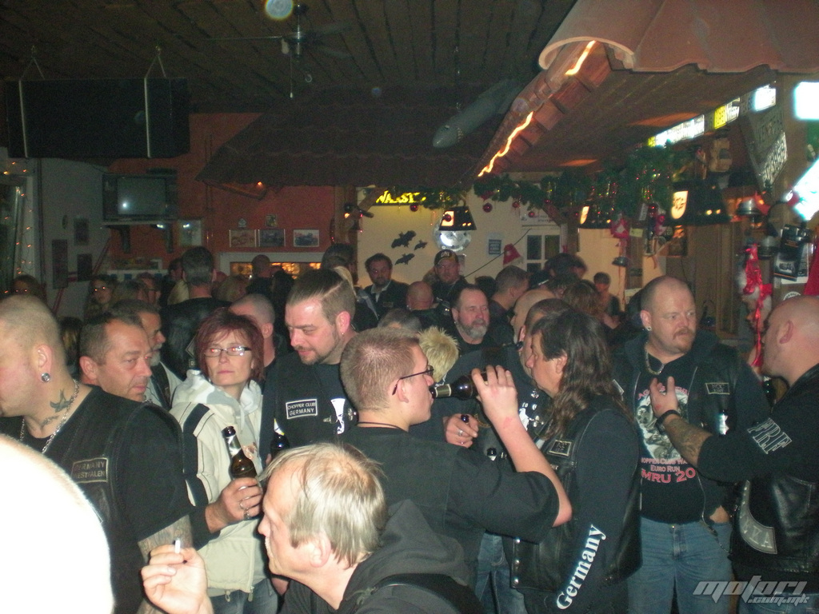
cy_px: 307
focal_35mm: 38
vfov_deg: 37.7
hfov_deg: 49.0
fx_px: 899
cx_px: 410
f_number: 3.1
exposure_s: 1/60
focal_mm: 6.3
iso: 451
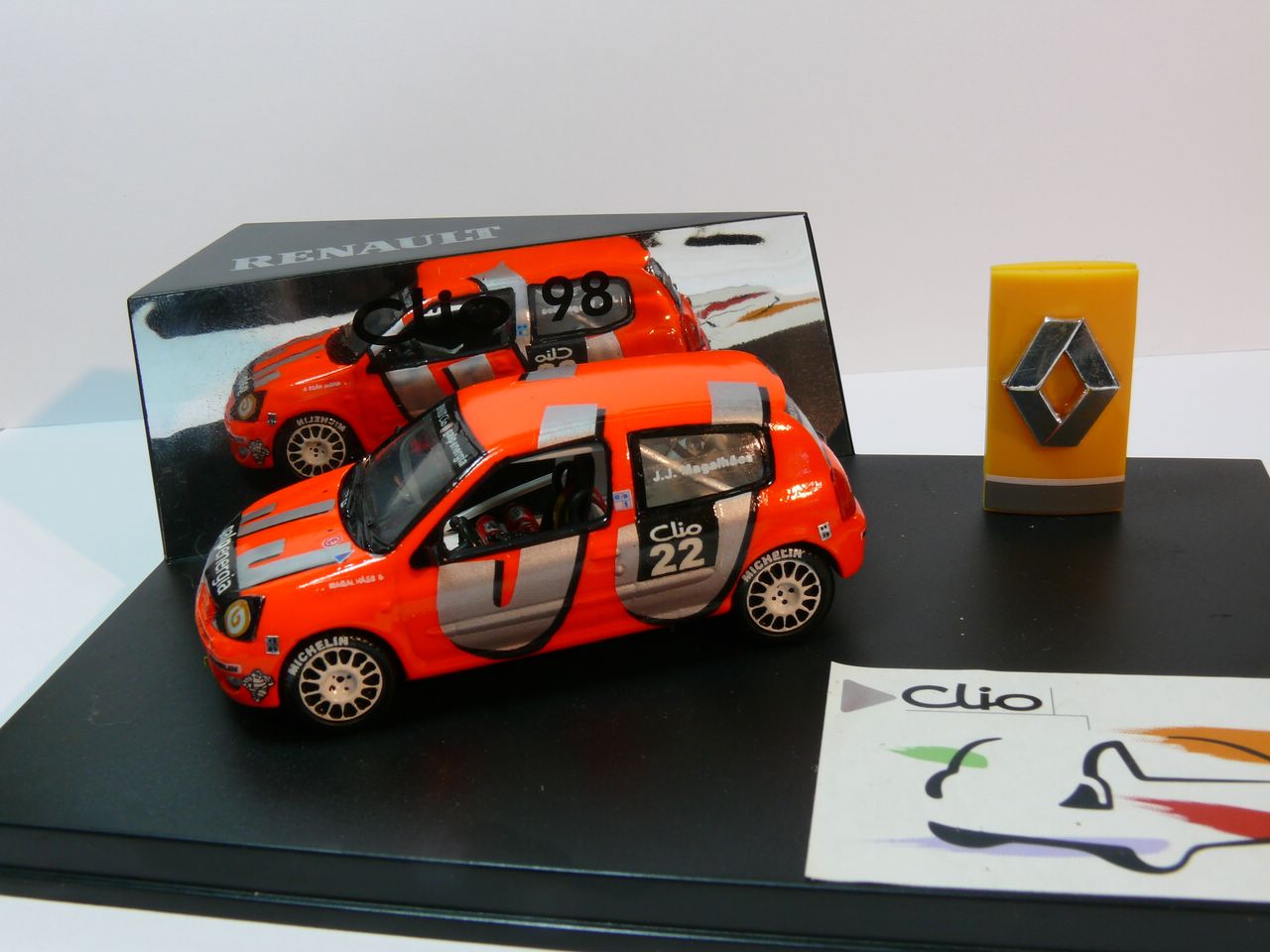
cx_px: 635
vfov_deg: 36.0
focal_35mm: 40
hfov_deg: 46.8
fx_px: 1468
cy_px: 476
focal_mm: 8.5
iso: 100
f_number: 7.1
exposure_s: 1/5
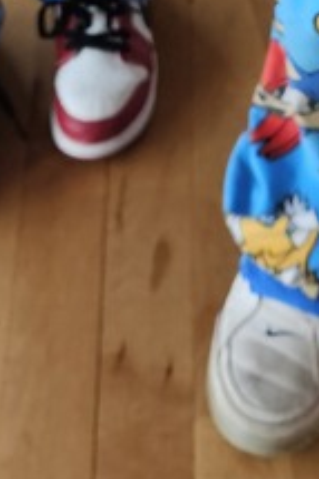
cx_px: 335
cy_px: -617
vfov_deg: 13.7
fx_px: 1518
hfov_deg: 11.8
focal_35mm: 114
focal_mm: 5.4
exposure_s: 1/359
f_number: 1.8
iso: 160
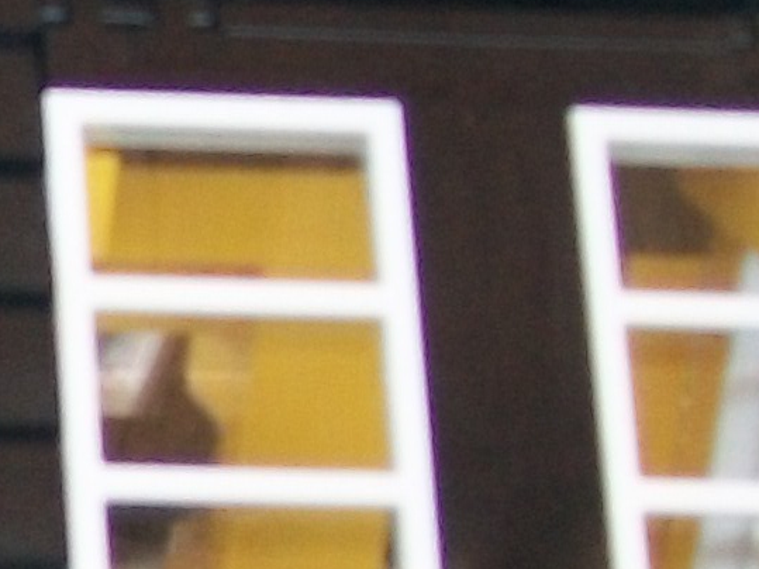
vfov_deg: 6.7
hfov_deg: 8.4
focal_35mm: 218
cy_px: 835
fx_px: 4779
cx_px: -1020
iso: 80
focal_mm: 6
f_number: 2.7
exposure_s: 1/80
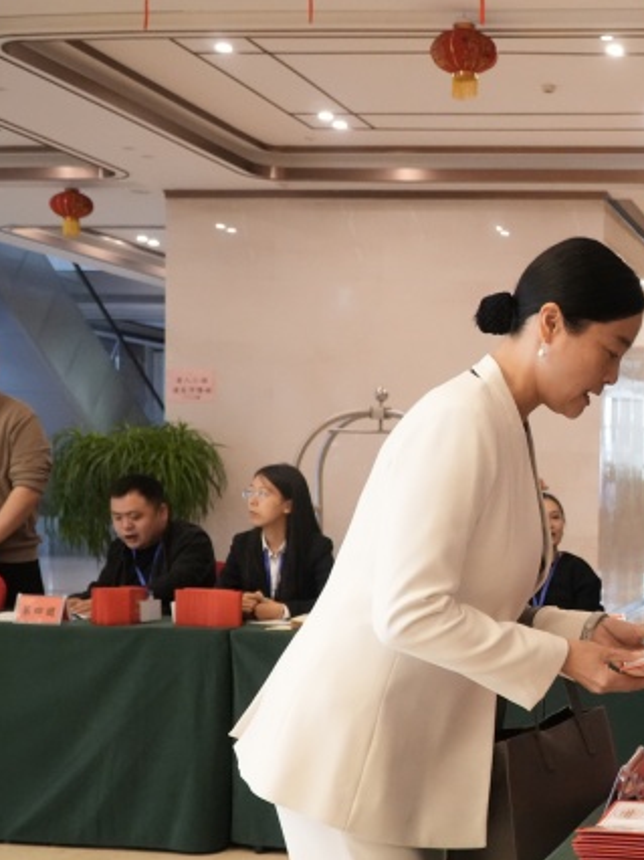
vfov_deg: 33.7
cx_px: 727
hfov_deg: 23.9
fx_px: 1413
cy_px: 534
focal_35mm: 57
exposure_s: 1/160
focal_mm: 21
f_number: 4
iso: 4000
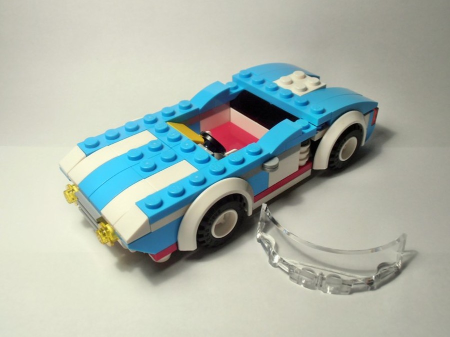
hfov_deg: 50.1
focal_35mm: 37
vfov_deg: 38.7
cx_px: 225
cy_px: 168
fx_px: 481
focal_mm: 6.61
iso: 80
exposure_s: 1/60
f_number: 3.9
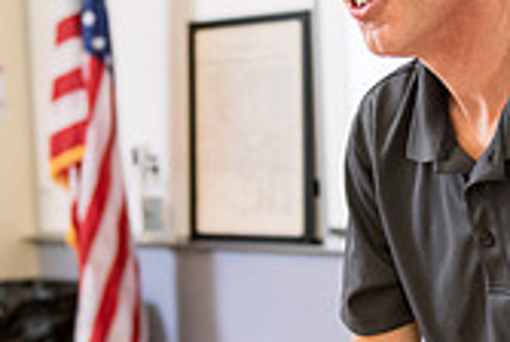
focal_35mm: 118
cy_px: 157
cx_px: 424
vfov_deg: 11.7
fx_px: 1675
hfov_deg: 17.1
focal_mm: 34
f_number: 2.8
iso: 1250
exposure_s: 1/200
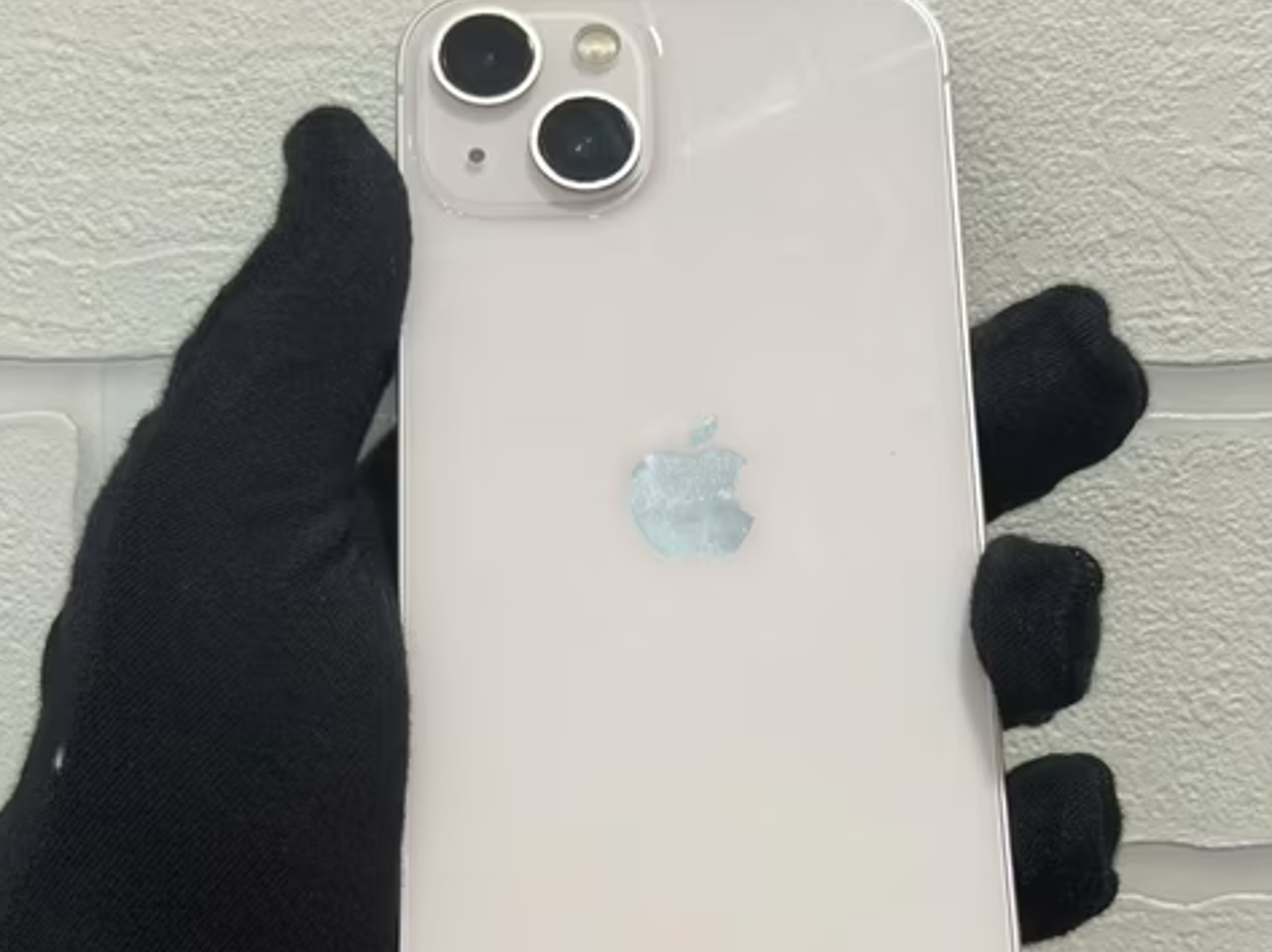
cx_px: 632
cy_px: 651
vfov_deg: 22.4
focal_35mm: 65
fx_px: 2387
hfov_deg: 29.8
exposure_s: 1/50
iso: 50
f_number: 1.78
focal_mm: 6.76
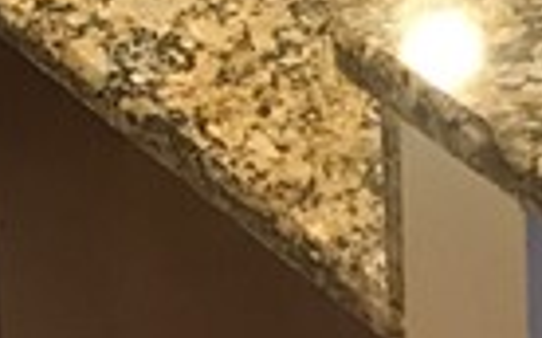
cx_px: 715
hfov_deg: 9.3
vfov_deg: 5.1
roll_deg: +3.0
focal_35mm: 221
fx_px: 3262
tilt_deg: -13.4
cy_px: -1132
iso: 64
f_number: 1.8
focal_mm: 3.99
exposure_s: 1/15
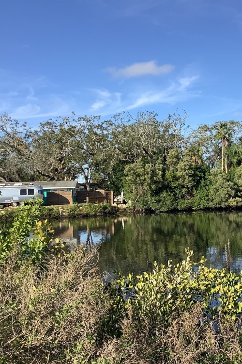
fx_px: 444
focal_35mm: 44
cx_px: 212
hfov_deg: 29.4
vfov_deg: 44.5
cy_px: 185
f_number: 2.4
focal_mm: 3.3
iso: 25
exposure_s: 1/1031
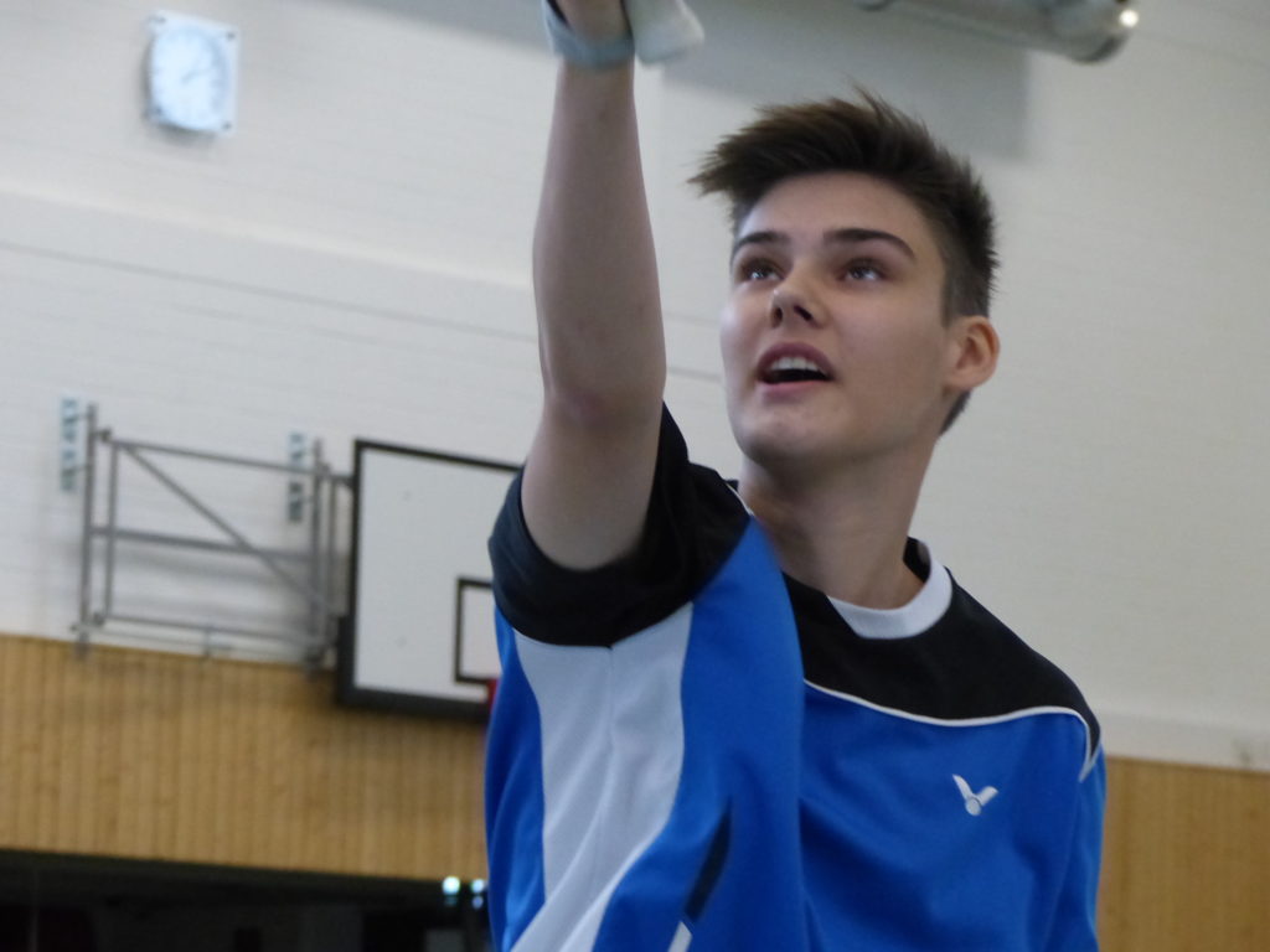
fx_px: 5320
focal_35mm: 145
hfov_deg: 13.6
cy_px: 476
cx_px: 635
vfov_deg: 10.2
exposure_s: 1/320
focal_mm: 26.1
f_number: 2.8
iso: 800
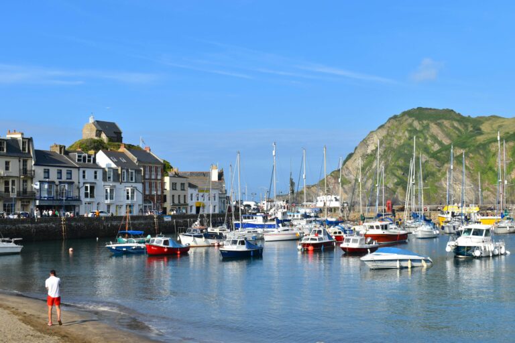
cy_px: 172
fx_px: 730
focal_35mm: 51
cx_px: 258
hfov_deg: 38.9
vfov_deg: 26.5
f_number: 10
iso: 200
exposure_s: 1/400
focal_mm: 34
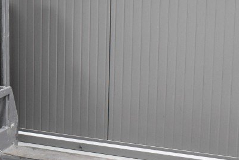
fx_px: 717
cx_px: -29
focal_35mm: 108
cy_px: 32
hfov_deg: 18.2
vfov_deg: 12.6
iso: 1600
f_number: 4.5
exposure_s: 1/50
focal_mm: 24
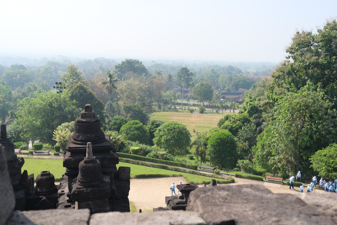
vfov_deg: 37.8
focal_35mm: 35
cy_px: 112
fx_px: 328
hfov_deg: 54.4
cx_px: 168
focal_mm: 23.5
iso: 320
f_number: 4.4
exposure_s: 1/900
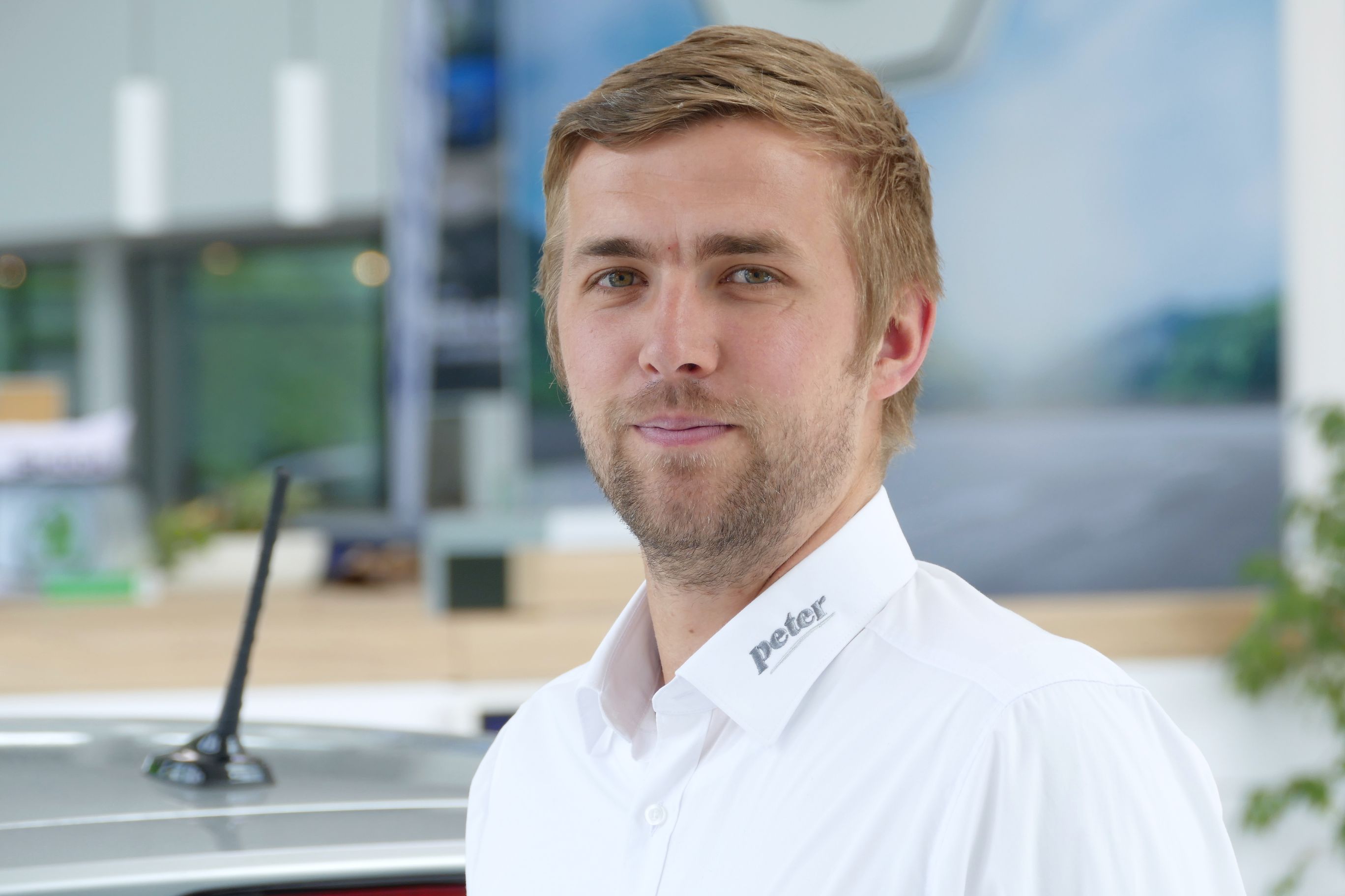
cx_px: 672
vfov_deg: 6.1
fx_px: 8443
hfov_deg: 9.1
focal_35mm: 226
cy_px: 448
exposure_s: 1/100
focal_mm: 82.28
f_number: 4
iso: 125
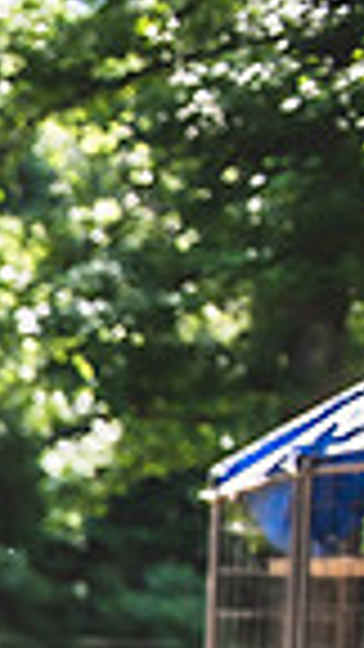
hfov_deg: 9.0
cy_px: 835
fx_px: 1733
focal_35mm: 101
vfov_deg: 19.5
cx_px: -818
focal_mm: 24
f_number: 2.8
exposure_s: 1/200
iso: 100
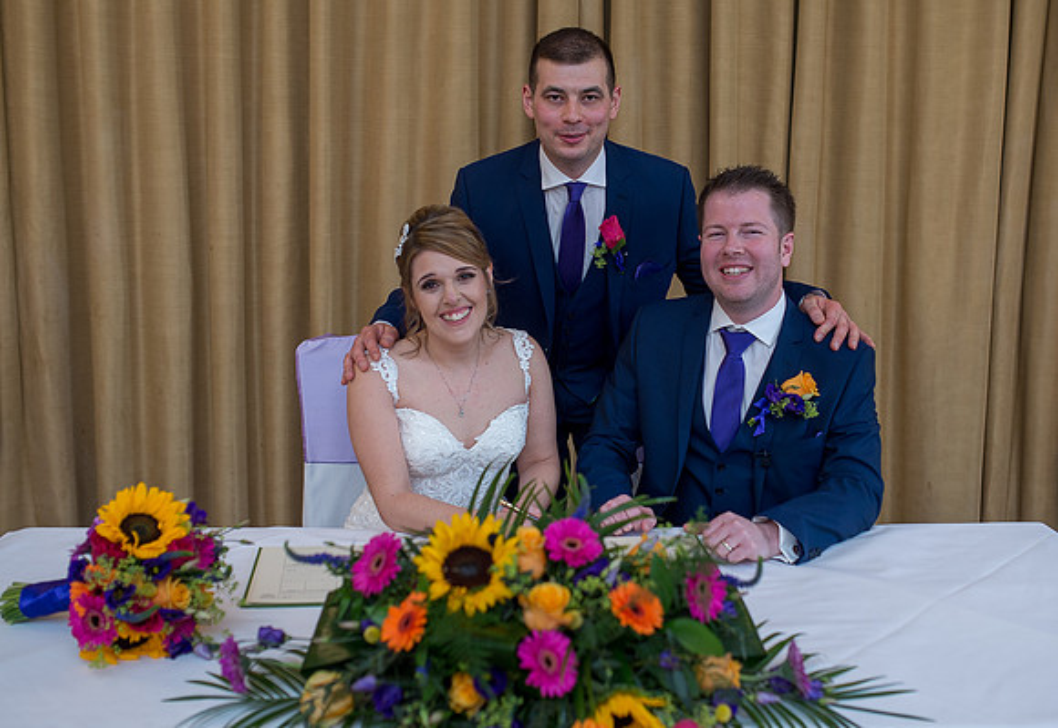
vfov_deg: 31.6
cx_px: 587
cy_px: 297
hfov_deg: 44.7
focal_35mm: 43
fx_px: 1283
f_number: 2.8
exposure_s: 1/100
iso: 320
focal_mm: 35
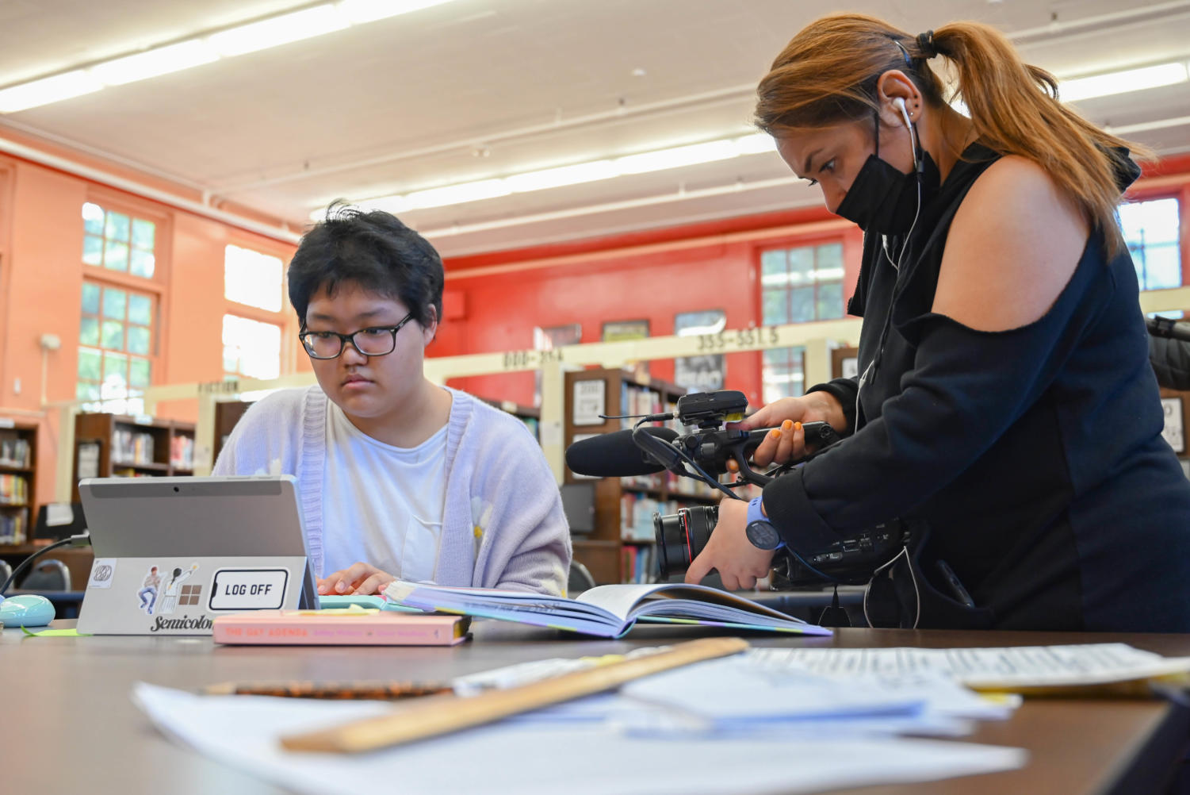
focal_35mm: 38
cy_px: 398
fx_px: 1257
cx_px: 595
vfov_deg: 35.1
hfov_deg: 50.7
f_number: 4
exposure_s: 1/125
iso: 1250
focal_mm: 38
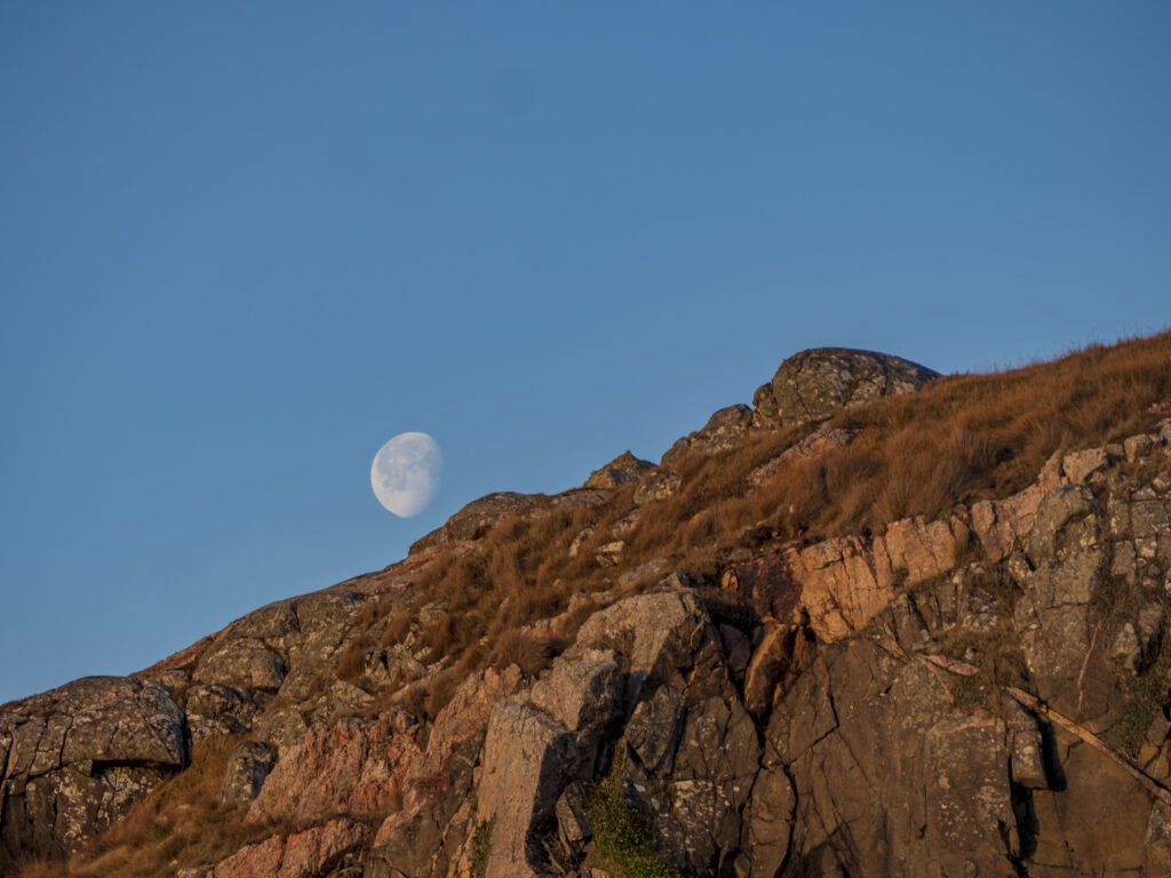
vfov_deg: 5.0
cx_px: 586
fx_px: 10148
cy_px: 439
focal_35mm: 300
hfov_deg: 6.6
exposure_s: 1/125
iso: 64
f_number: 7.1
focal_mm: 150
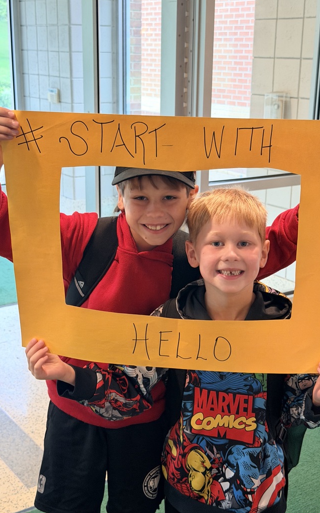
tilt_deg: -15.7
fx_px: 712
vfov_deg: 39.6
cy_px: 256
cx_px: 166
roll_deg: -0.7
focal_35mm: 51
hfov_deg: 25.3
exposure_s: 1/60
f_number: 1.78
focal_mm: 6.76
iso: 200
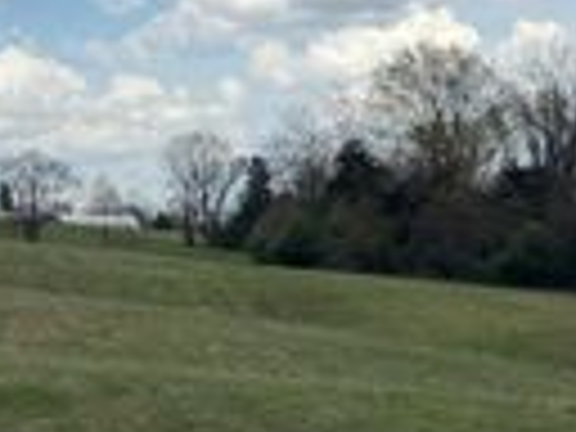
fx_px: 1564
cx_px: -14
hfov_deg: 20.2
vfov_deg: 15.6
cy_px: 362
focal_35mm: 94
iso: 80
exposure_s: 1/4167
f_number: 1.78
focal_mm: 6.76
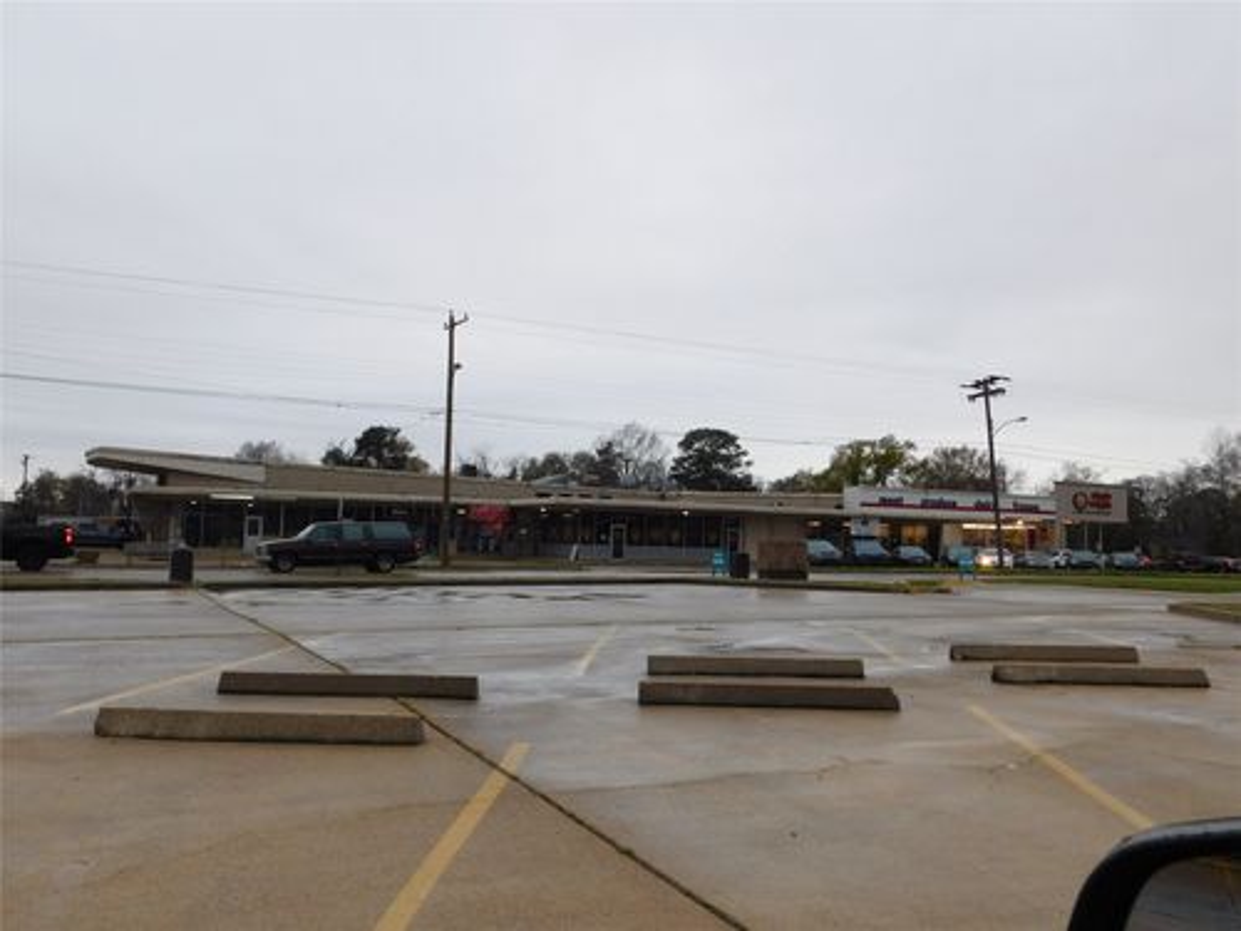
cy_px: 466
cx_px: 620
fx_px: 1076
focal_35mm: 30
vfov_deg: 46.8
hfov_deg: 60.0
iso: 125
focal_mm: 5.3
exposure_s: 1/160
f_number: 3.2
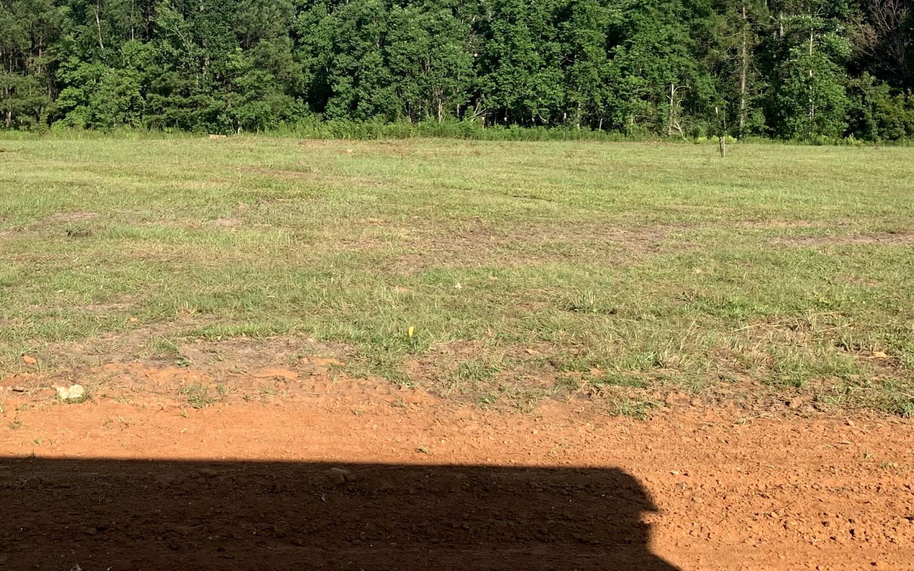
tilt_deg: +2.1
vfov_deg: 24.7
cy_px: 79
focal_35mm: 51
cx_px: 288
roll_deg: -0.2
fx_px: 1270
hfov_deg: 39.0
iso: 25
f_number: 1.8
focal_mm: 4.25
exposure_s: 1/1748
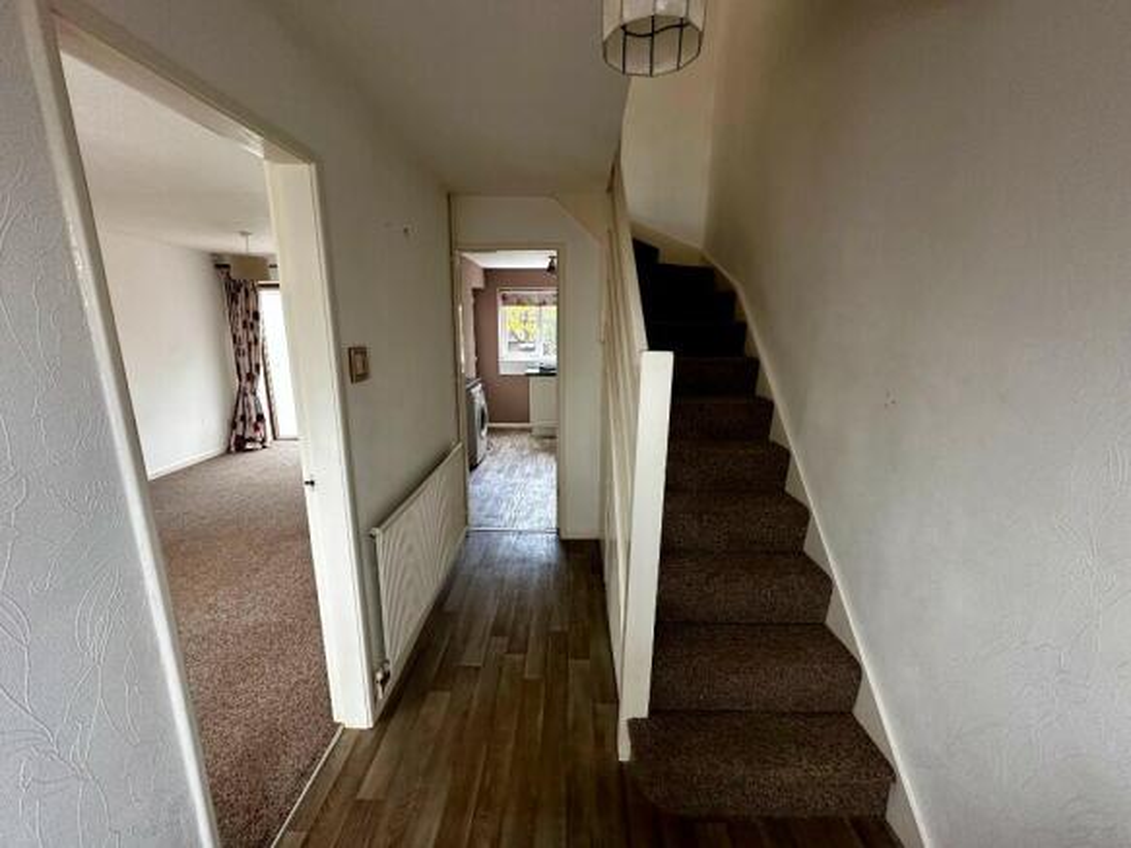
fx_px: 457
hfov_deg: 102.1
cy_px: 424
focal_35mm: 14
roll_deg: -0.3
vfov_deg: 85.7
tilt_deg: -12.2
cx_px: 566
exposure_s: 1/60
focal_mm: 2.22
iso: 400
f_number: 2.2
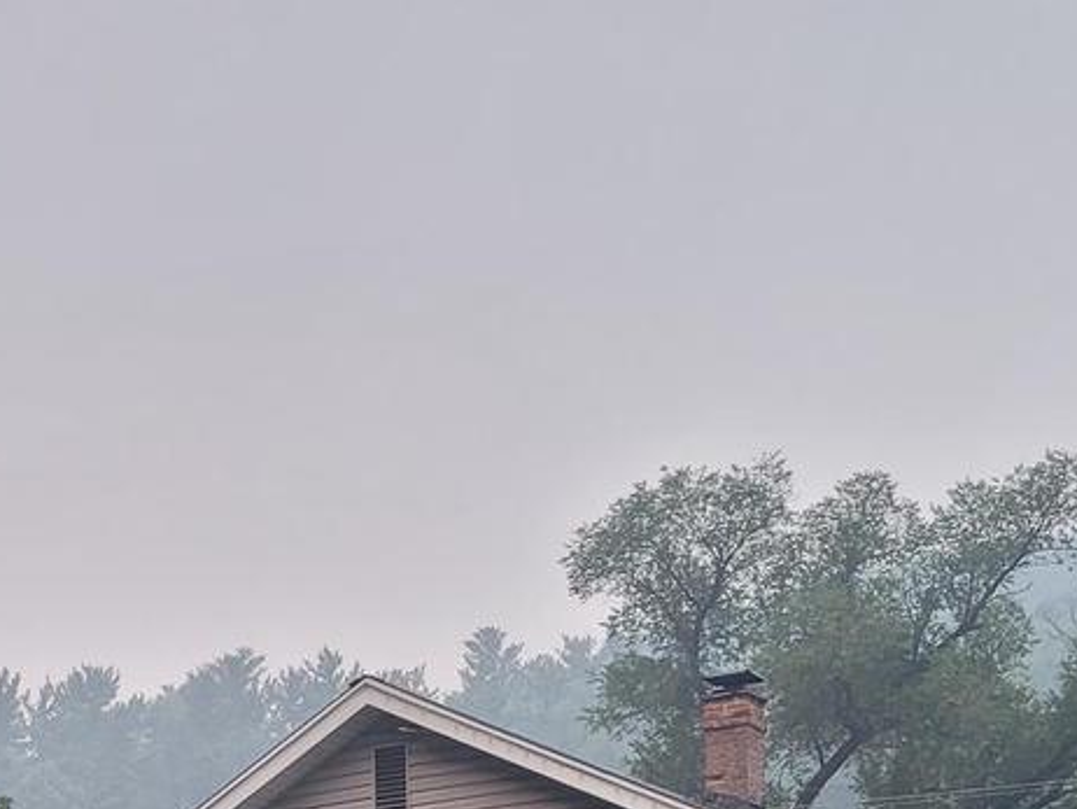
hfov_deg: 23.8
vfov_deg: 16.4
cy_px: 1254
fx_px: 2521
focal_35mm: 81
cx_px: 231
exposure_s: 1/120
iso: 125
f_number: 1.8
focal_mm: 5.4
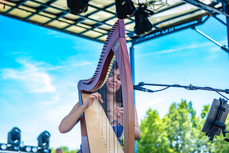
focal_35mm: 70
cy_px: 76
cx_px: 114
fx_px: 445
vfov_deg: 19.5
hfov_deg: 28.8
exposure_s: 1/160
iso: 100
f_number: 5
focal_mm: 70
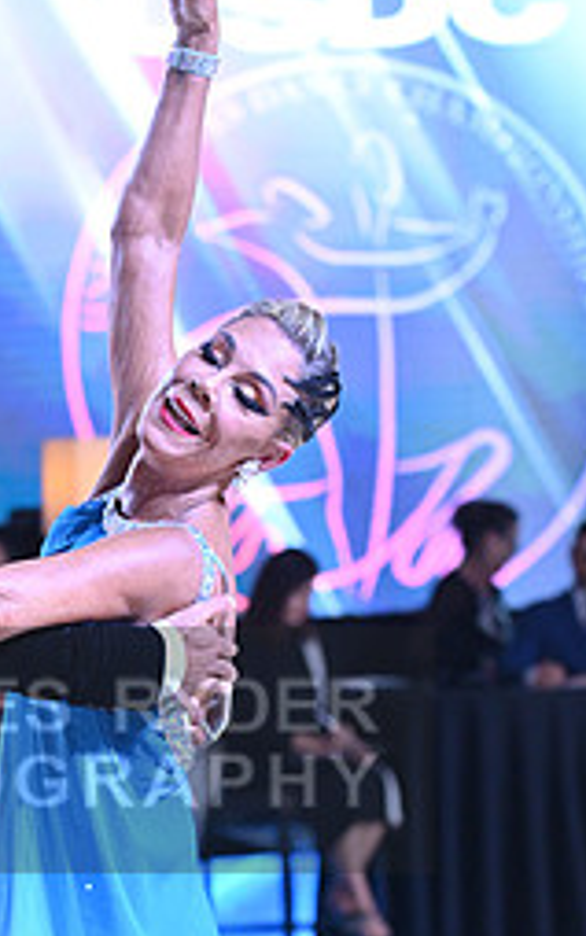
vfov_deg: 7.5
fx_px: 7121
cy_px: 752
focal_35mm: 279
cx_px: -72
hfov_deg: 4.7
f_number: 5
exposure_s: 1/400
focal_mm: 120
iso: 2000
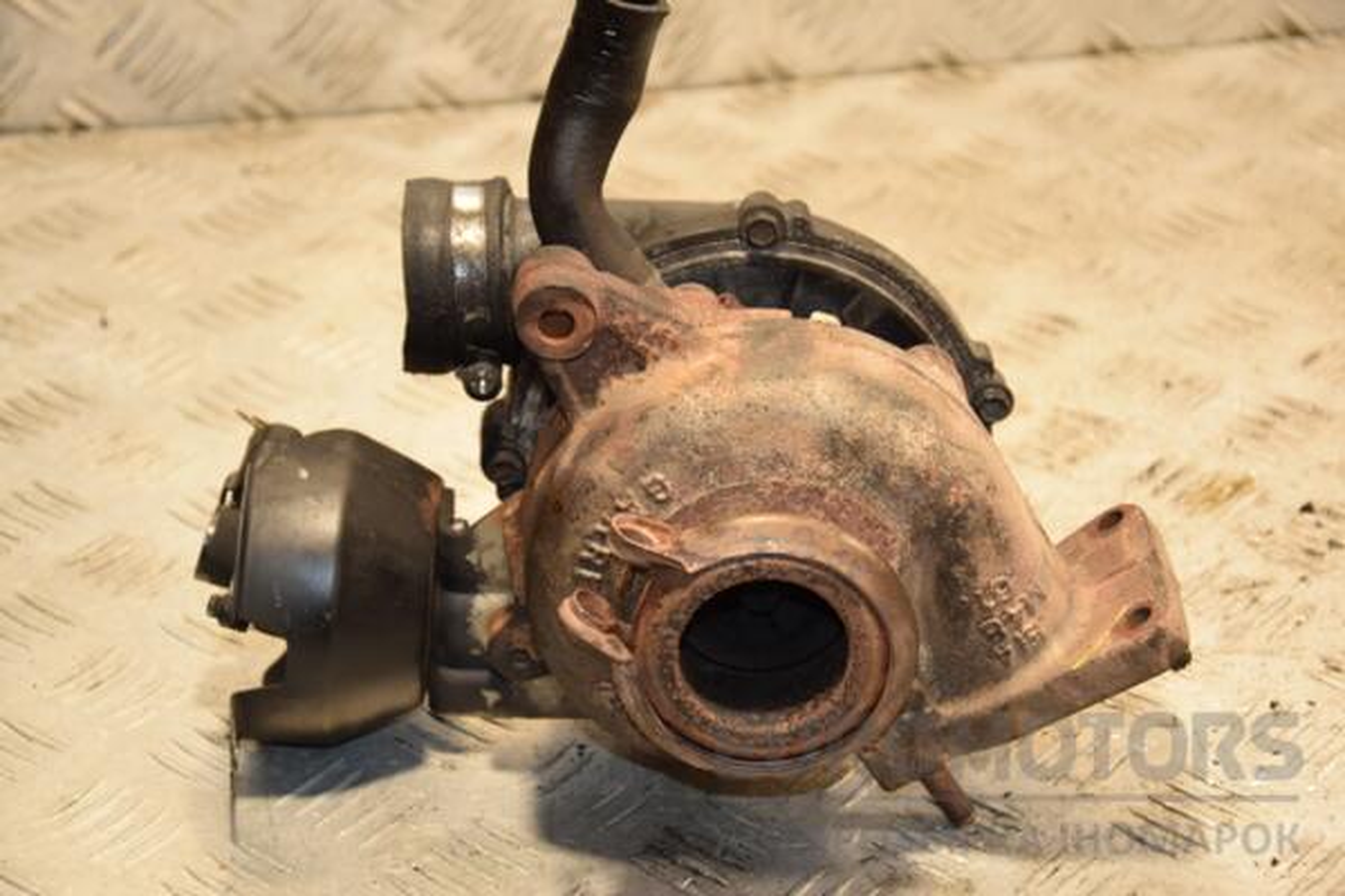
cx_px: 672
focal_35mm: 105
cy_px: 448
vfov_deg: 13.0
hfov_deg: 19.5
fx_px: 3923
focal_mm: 70
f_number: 5.3
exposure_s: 1/100
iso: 800
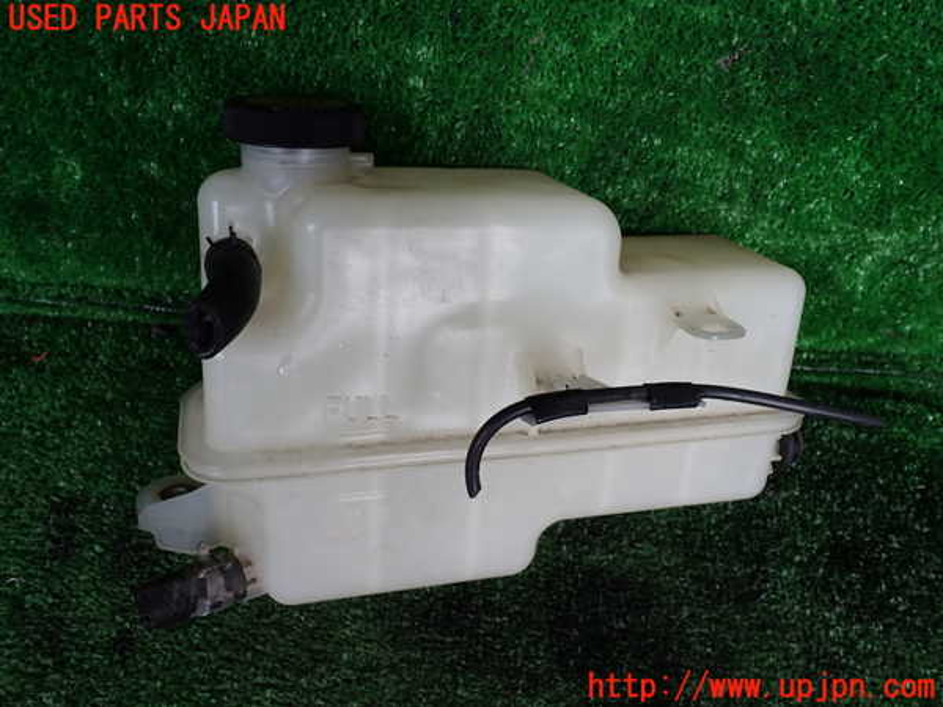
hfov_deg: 60.0
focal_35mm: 30
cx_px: 472
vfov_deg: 46.8
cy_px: 354
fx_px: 817
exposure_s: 1/160
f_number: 3.2
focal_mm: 5.4
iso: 100
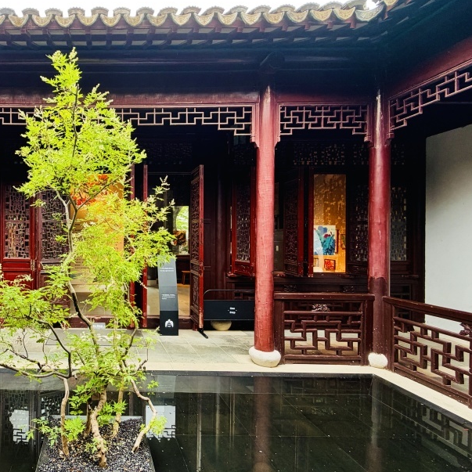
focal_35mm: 21
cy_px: 240
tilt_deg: -1.0
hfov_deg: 65.4
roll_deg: +0.2
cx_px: 92
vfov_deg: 72.1
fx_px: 324
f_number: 2.2
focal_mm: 2.22
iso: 160
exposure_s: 1/121
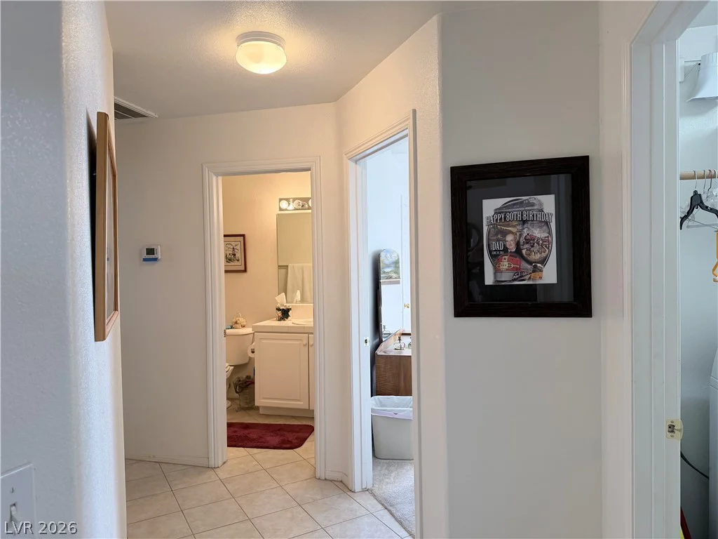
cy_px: 270
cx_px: 359
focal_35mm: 24
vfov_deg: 56.8
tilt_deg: -1.6
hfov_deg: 71.6
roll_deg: +1.5
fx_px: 498
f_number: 1.78
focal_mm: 6.76
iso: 200
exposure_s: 1/60
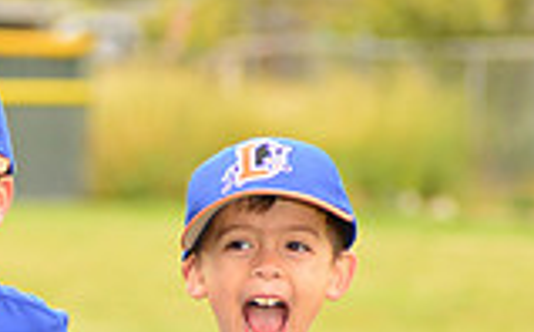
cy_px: 401
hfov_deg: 3.9
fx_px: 7850
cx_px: -71
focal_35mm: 540
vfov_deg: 2.4
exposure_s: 1/250
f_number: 5.6
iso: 160
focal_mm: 145
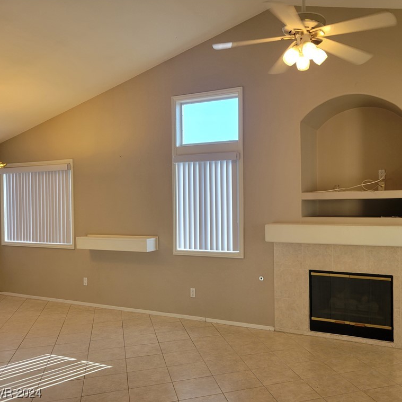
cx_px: 259
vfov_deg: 52.5
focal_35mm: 31
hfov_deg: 51.8
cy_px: 201
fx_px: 407
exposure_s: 1/120
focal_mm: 5.4
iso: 125
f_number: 1.8
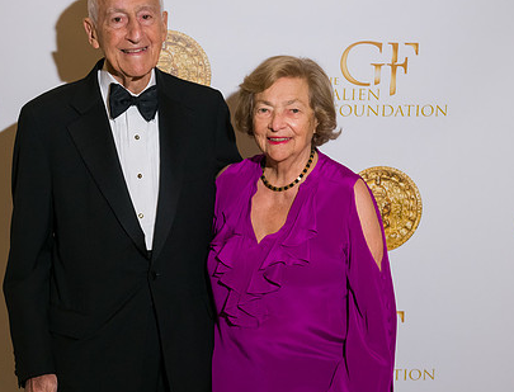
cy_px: 210
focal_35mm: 83
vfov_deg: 18.0
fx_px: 1240
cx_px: 190
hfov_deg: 23.4
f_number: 5
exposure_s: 1/125
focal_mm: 52
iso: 1600
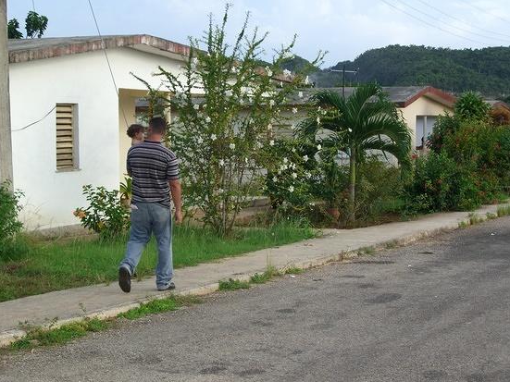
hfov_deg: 24.7
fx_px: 1164
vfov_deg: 18.7
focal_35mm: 79
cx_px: 279
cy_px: 191
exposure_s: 1/250
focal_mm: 14.2
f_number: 4
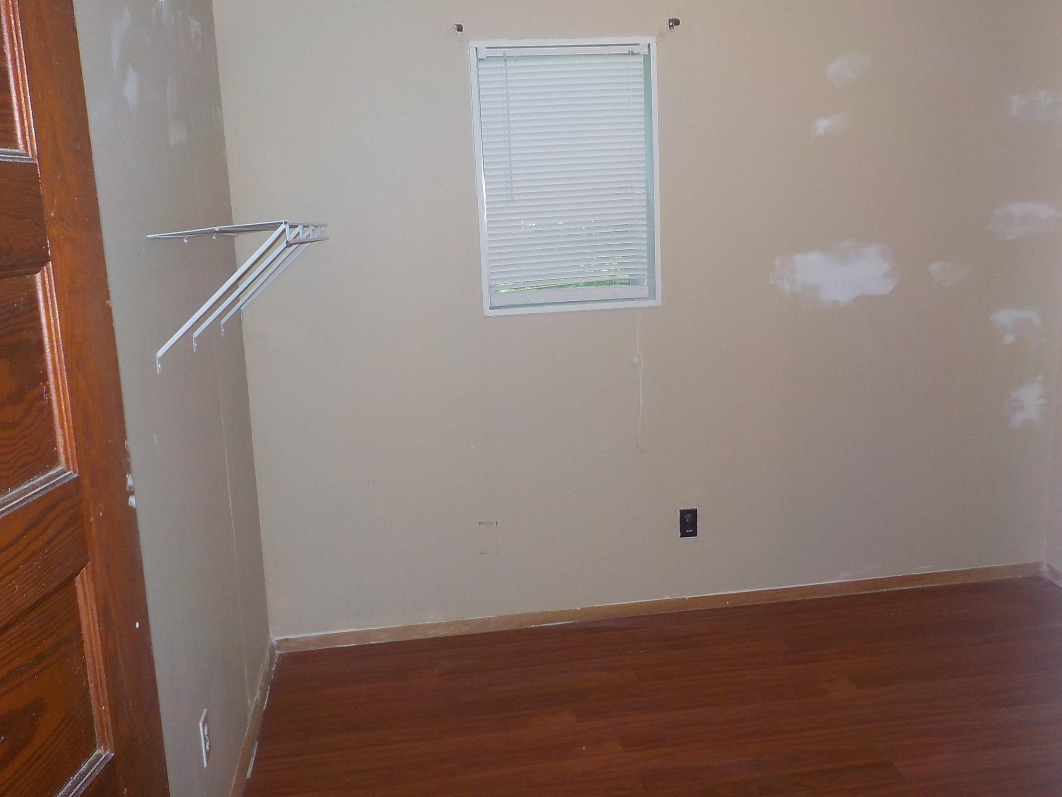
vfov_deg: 46.8
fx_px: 920
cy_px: 398
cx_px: 531
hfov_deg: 60.0
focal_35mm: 30
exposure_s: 1/30
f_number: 3.3
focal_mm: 4.1
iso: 200
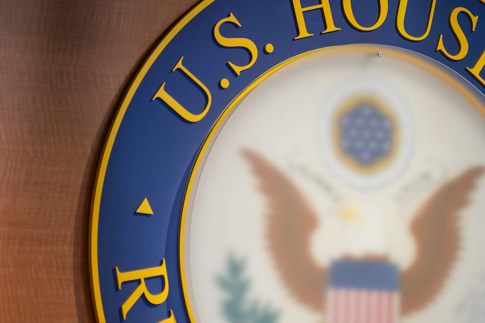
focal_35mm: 304
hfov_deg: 6.7
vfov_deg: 4.5
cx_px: 523
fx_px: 4095
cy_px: 258
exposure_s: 1/320
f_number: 1.8
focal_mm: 135
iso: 800
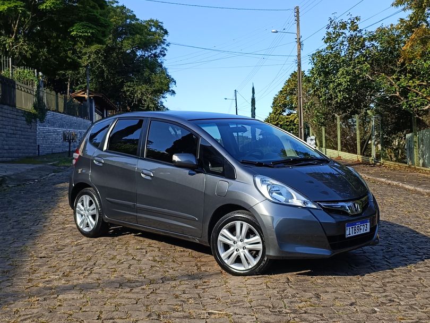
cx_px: 215
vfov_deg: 53.1
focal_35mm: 26
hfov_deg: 67.3
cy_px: 162
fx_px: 323
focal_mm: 4.94
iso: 51
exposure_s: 1/672
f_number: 1.5
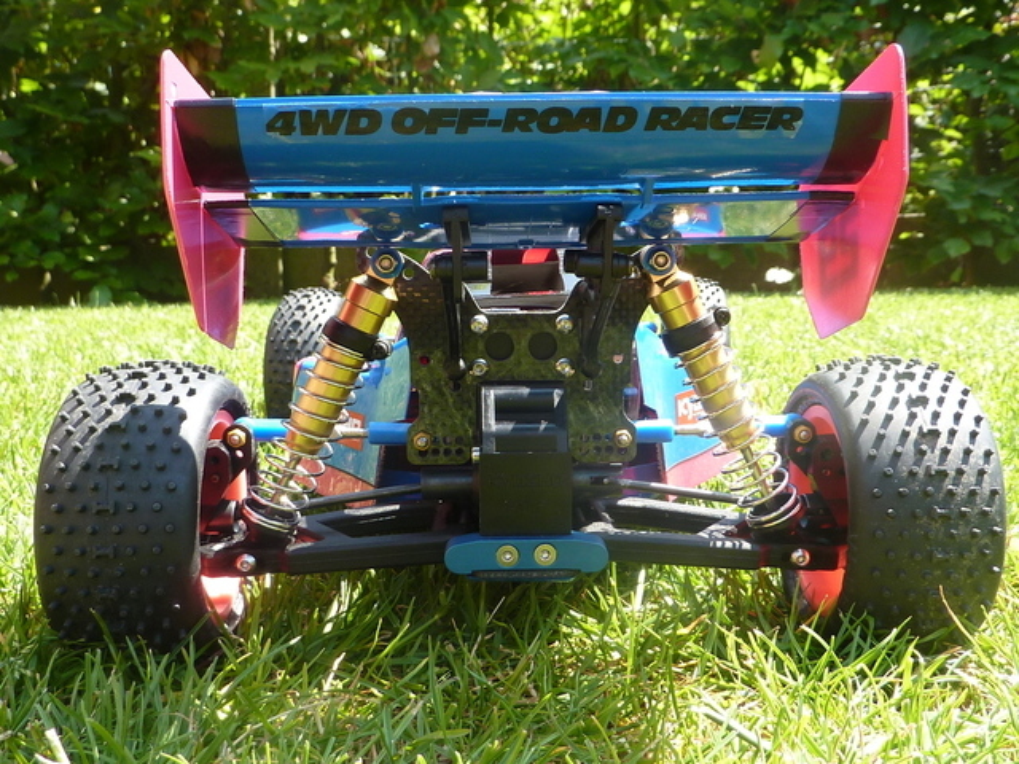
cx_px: 510
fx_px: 1060
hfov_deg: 51.4
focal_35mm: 36
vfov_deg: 39.7
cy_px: 382
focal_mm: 4.1
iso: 80
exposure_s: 1/100
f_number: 3.5
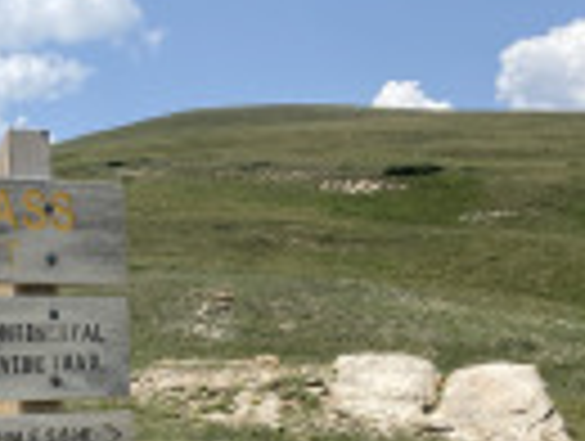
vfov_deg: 19.2
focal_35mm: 73
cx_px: -230
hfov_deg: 22.9
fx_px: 1236
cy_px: 518
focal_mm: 4.25
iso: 32
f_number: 1.8
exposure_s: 1/3300
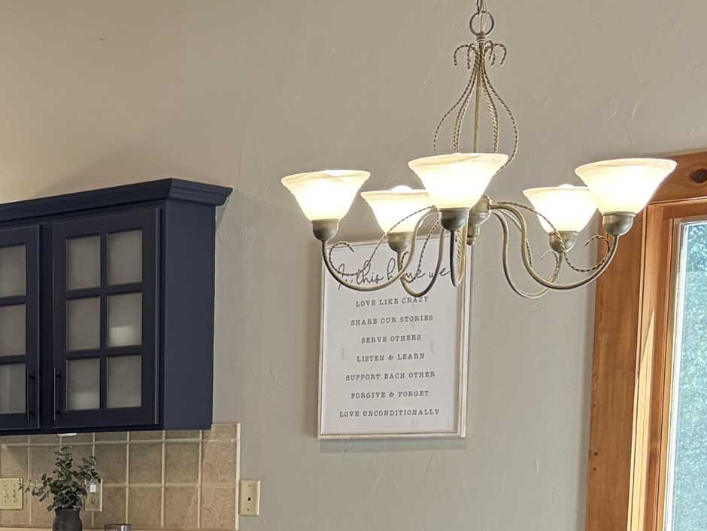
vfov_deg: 16.4
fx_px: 1736
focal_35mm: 85
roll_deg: +1.6
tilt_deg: -7.9
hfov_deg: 21.3
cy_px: 686
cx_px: -150
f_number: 1.6
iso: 125
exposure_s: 1/60
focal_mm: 5.96
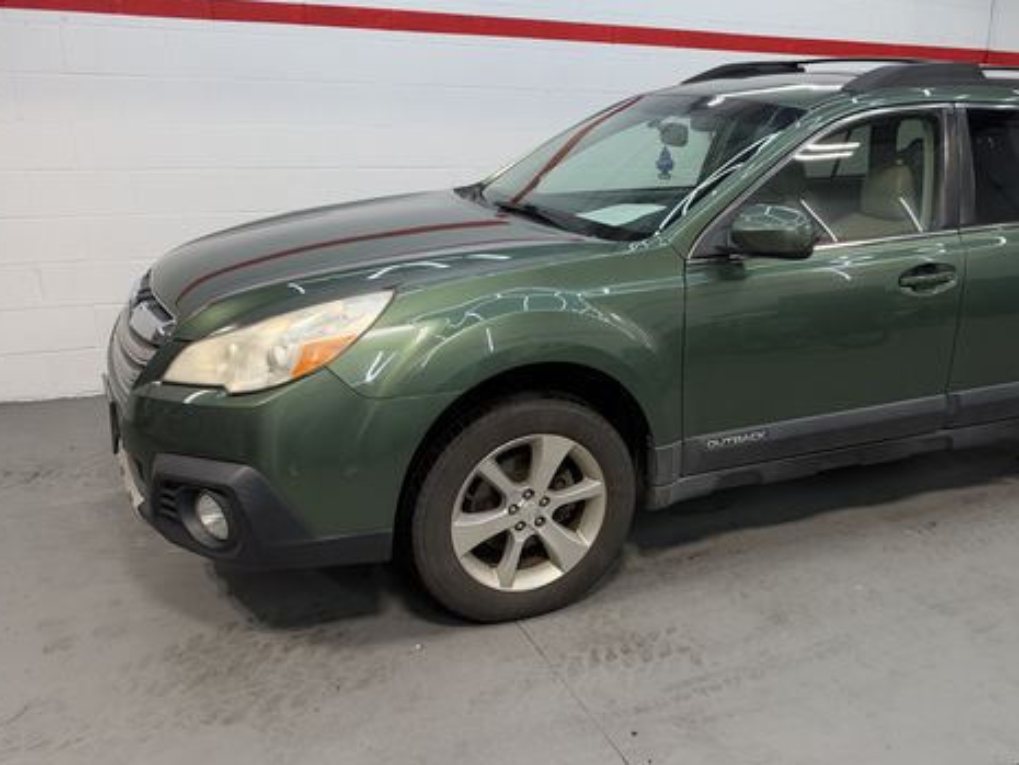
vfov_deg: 43.0
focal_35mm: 33
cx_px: 673
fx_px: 972
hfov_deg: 54.3
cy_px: 381
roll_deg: -2.2
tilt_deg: -13.9
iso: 50
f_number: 1.8
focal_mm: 6.93
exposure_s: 1/120
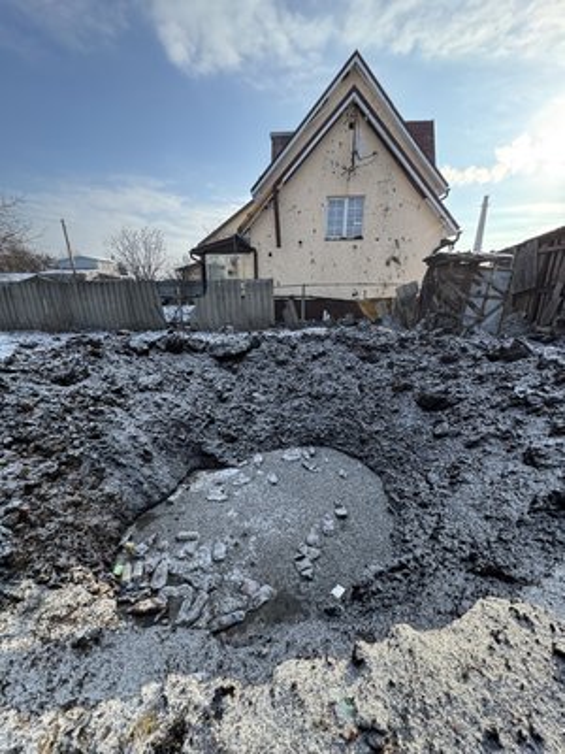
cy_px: 377
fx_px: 305
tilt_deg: -16.5
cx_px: 282
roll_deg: -0.2
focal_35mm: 14
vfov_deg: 102.1
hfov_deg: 85.7
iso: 40
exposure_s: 1/569
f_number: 2.2
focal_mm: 2.22
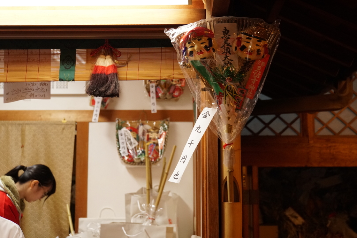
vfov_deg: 23.2
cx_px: 178
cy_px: 119
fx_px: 580
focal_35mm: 58
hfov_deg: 34.2
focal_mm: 39
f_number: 4.5
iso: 2500
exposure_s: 1/60
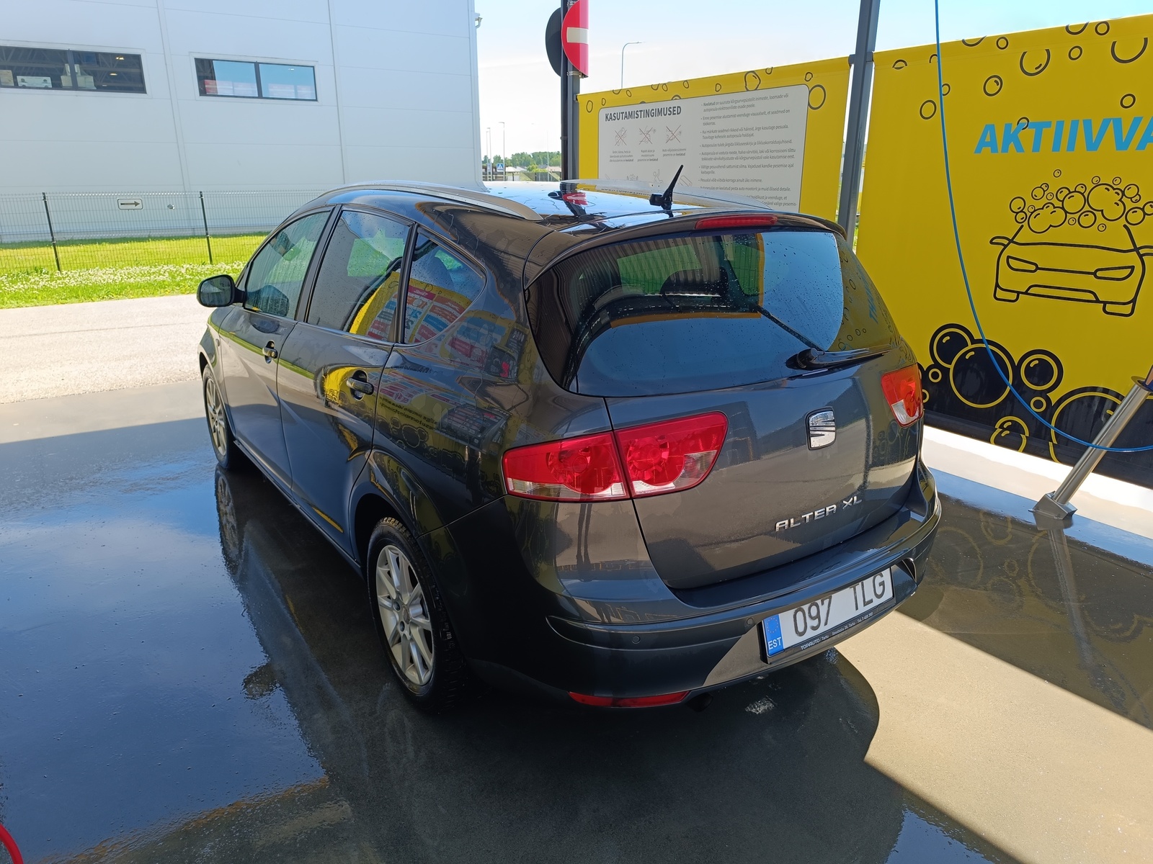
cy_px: 432
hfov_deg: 71.6
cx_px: 576
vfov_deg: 56.8
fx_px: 799
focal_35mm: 24
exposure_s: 1/114
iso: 50
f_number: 1.65
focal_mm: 6.14
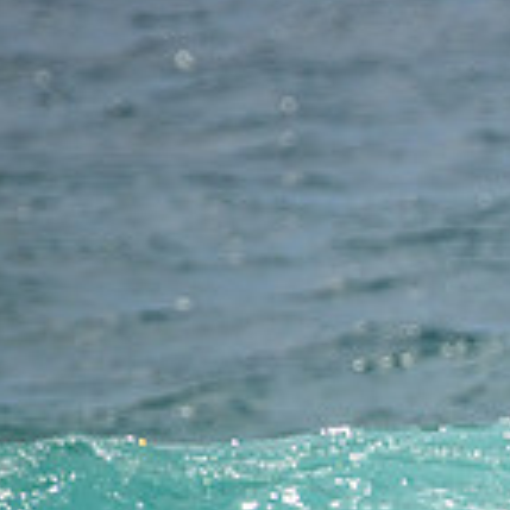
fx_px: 45855
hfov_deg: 0.6
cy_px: 551
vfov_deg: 0.6
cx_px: 967
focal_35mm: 2751
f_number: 11
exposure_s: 1/2000
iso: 640
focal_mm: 800
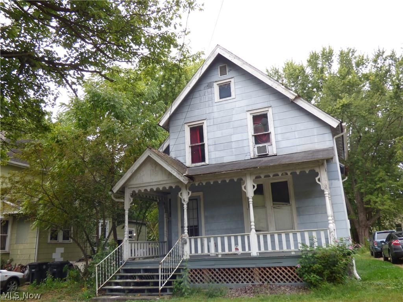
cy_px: 151
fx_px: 338
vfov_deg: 48.2
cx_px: 202
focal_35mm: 29
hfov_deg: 61.7
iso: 100
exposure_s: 1/200
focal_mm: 5.04
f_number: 3.2
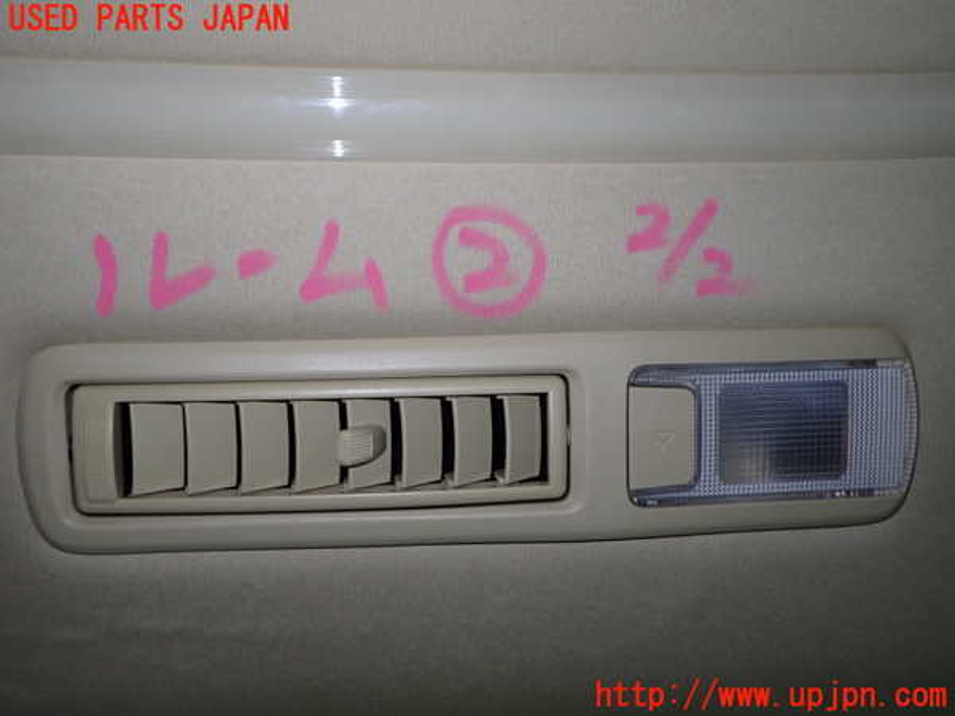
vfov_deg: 46.8
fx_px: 828
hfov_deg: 60.0
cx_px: 478
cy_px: 358
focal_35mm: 30
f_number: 2.3
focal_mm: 5.4
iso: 200
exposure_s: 1/30
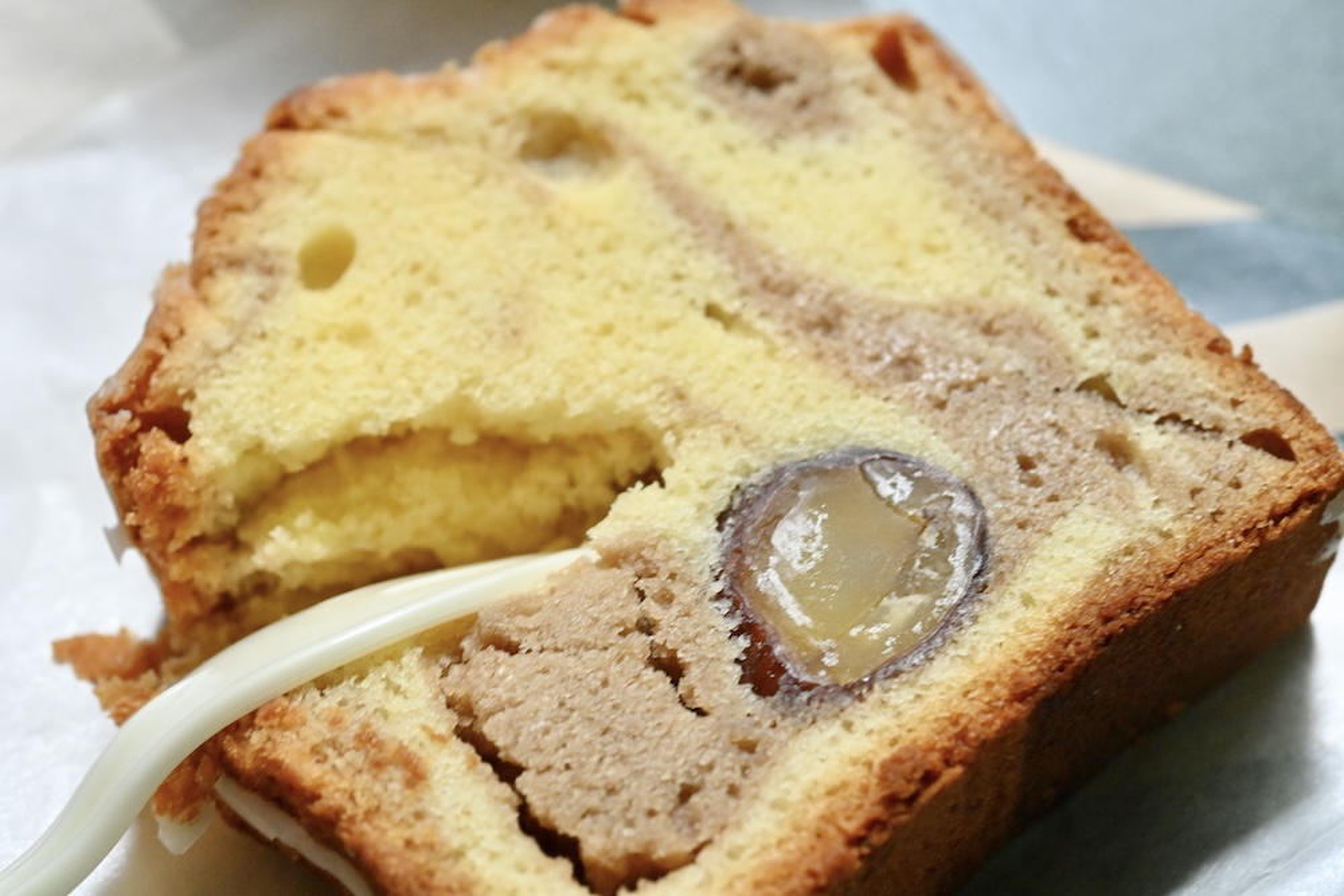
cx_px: 672
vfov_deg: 22.6
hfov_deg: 33.4
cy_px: 448
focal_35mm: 60
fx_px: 2240
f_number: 9
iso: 6400
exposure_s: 1/125
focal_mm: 60
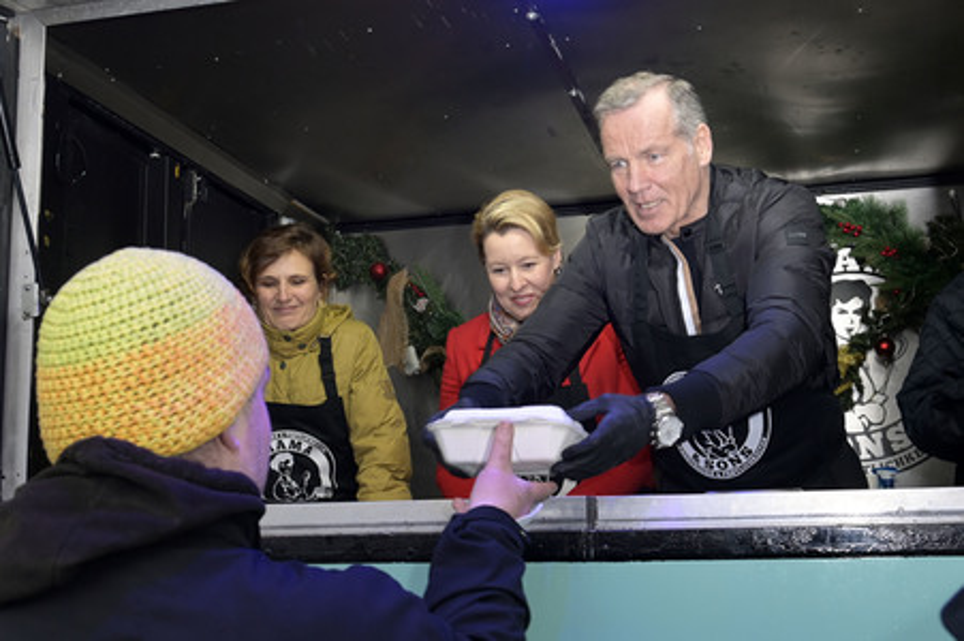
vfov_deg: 41.1
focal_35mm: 32
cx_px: 482
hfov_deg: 58.8
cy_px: 320
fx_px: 856
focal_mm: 32
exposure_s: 1/100
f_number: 6.3
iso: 1600
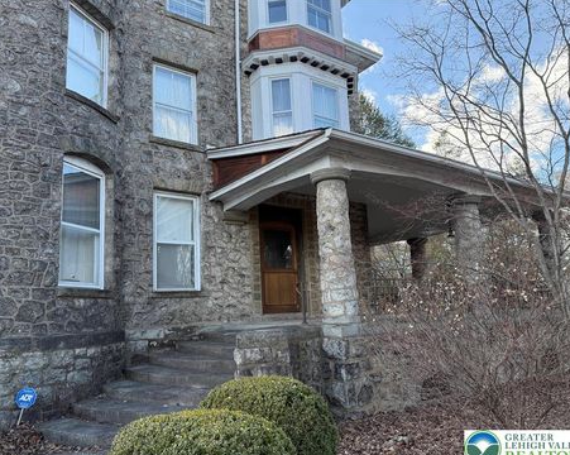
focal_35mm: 26
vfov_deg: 54.9
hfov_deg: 66.1
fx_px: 438
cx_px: 274
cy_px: 234
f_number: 1.78
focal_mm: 6.76
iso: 100
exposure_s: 1/654
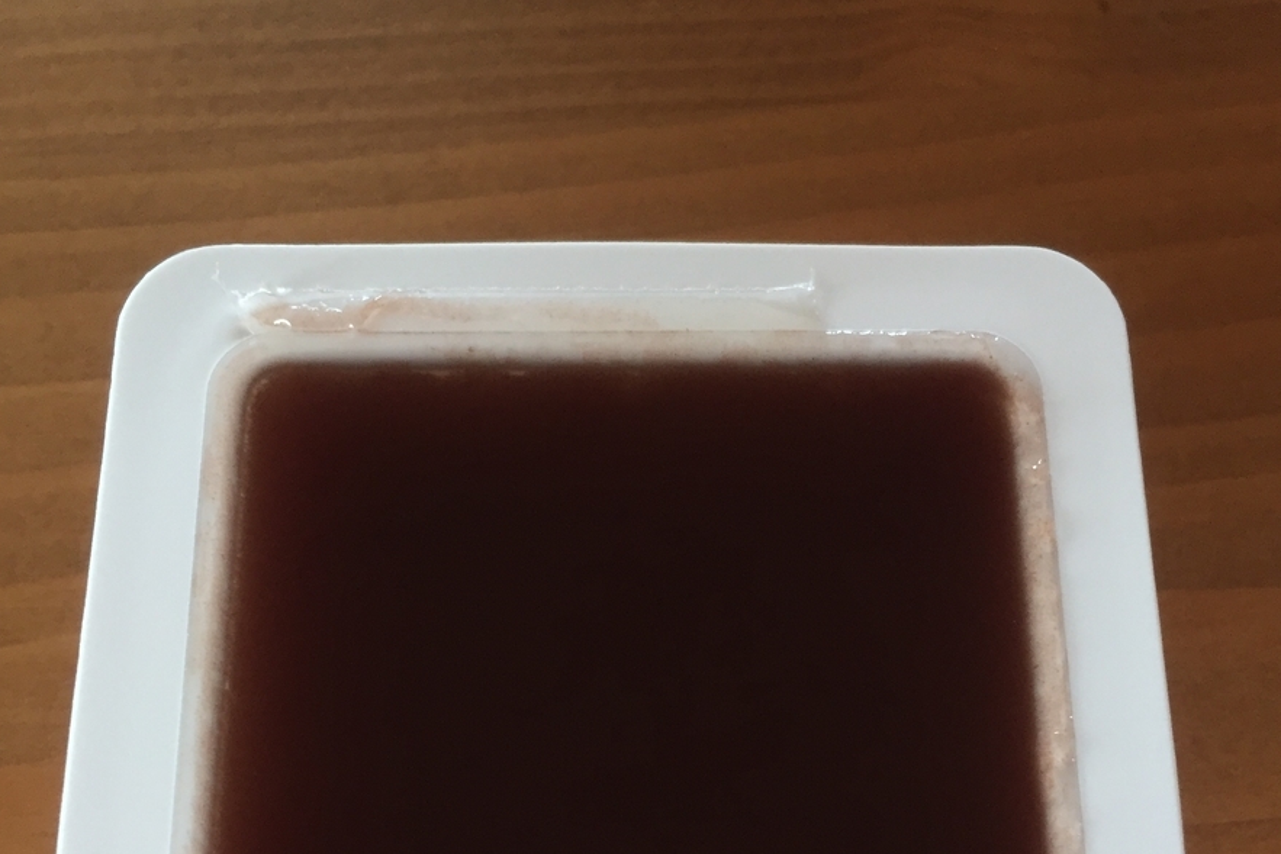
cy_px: 719
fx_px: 1459
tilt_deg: -72.9
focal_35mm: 41
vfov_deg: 31.5
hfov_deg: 47.4
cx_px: 643
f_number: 2.2
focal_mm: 4.15
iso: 100
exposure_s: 1/30
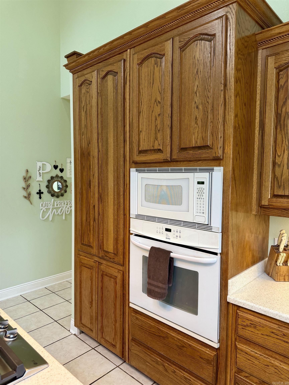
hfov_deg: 56.8
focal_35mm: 24
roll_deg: -0.3
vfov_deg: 71.6
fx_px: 267
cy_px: 192
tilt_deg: -4.0
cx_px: 144
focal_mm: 6.76
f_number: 1.78
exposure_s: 1/120
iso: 200
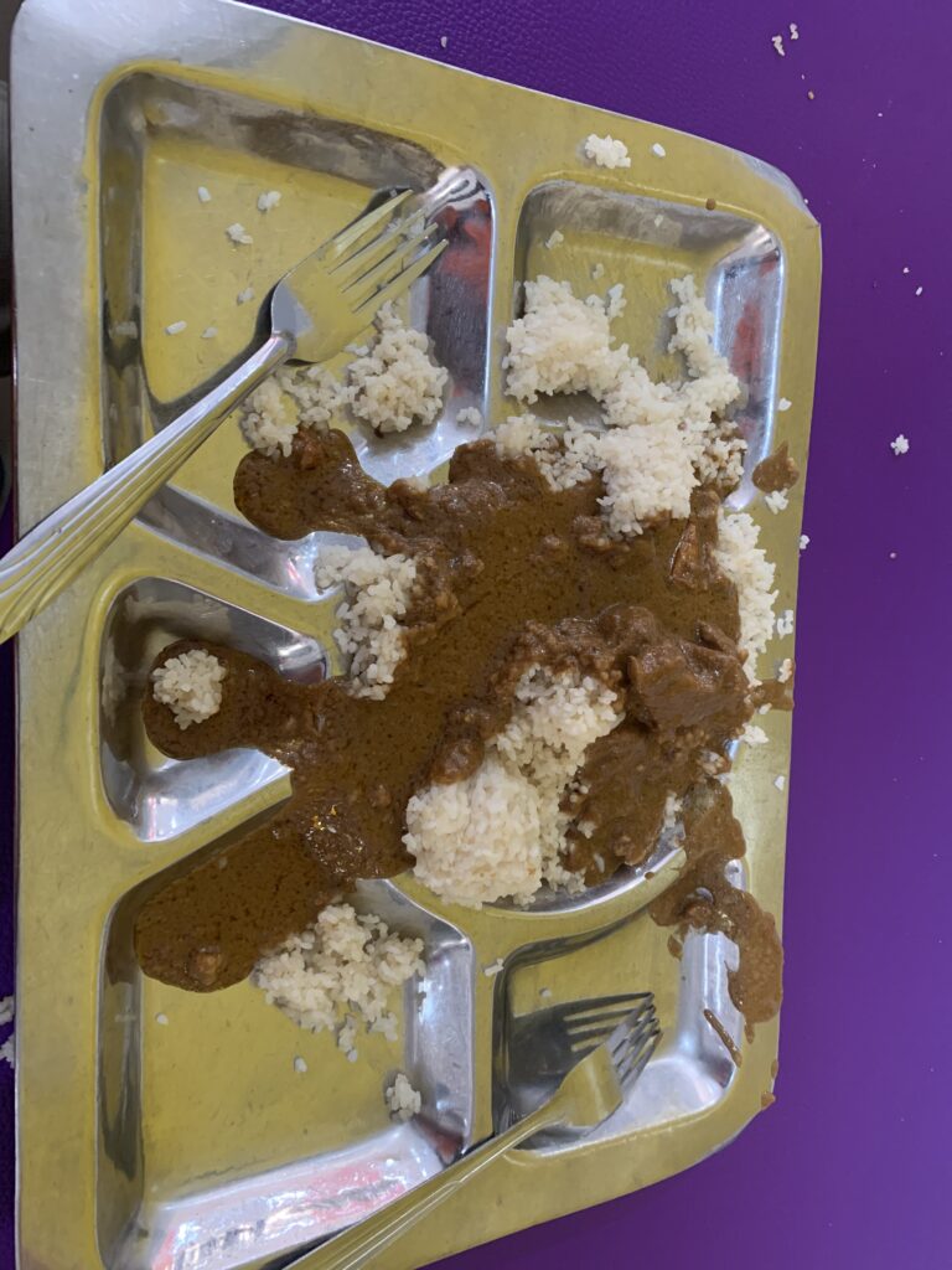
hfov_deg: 53.1
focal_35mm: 26
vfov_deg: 67.3
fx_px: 953
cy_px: 635
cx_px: 476
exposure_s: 1/60
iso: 250
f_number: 1.8
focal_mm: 4.25
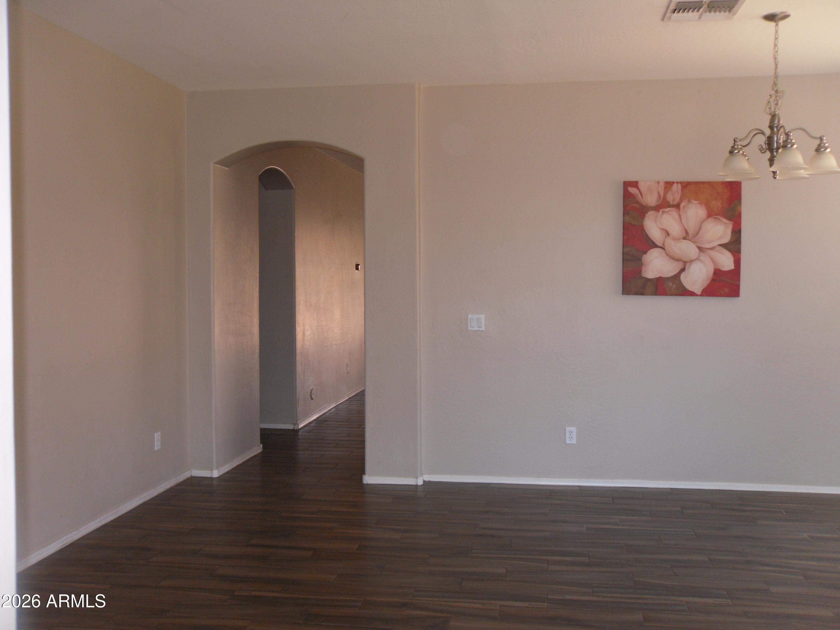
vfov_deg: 40.7
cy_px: 315
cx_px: 420
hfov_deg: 52.6
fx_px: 849
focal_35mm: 35
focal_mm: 6.3
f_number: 3.5
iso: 100
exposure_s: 1/45
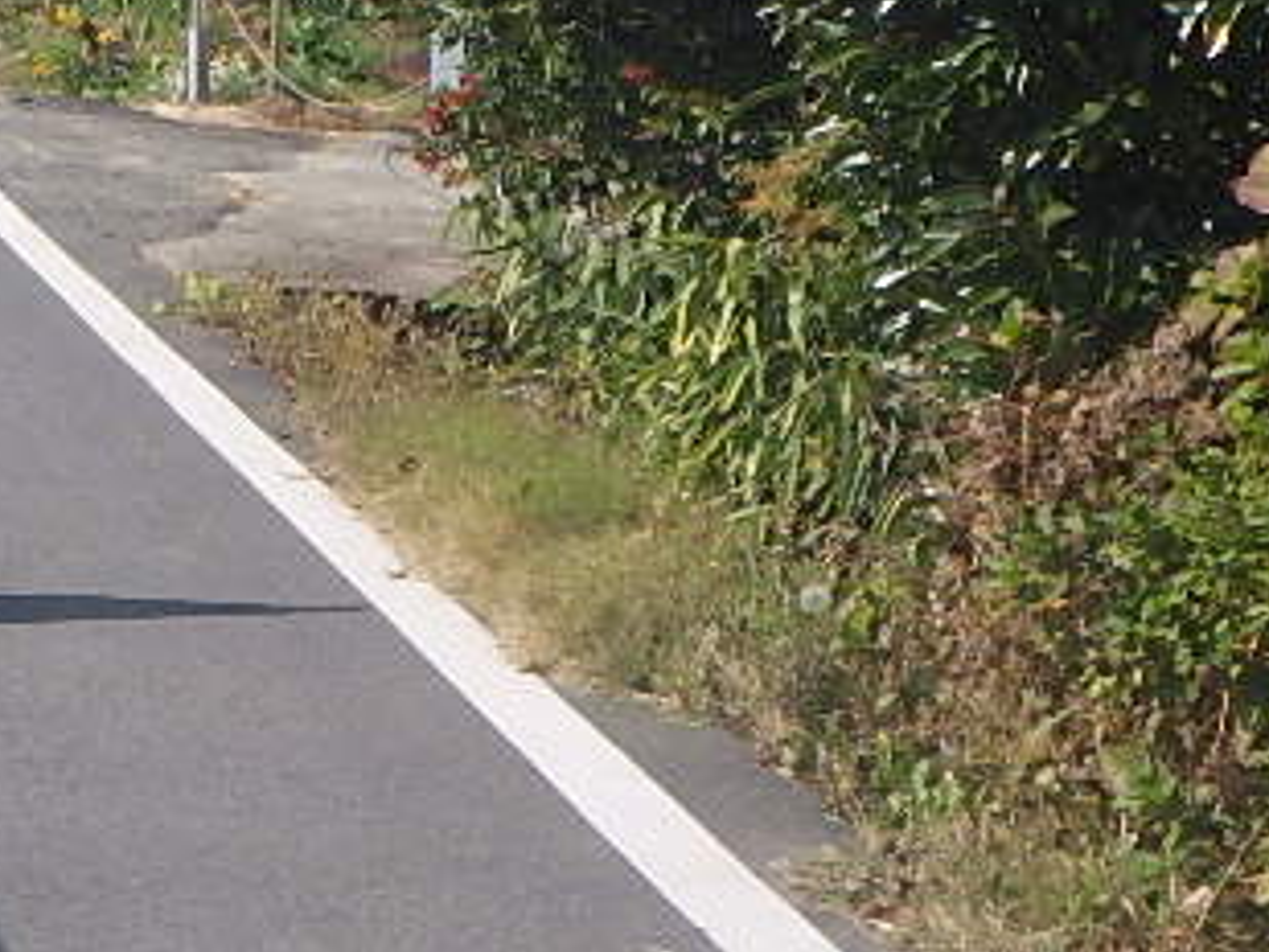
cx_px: -493
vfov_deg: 12.8
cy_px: 435
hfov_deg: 15.9
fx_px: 4254
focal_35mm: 116
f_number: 4.2
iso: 125
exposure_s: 1/1000
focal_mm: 5
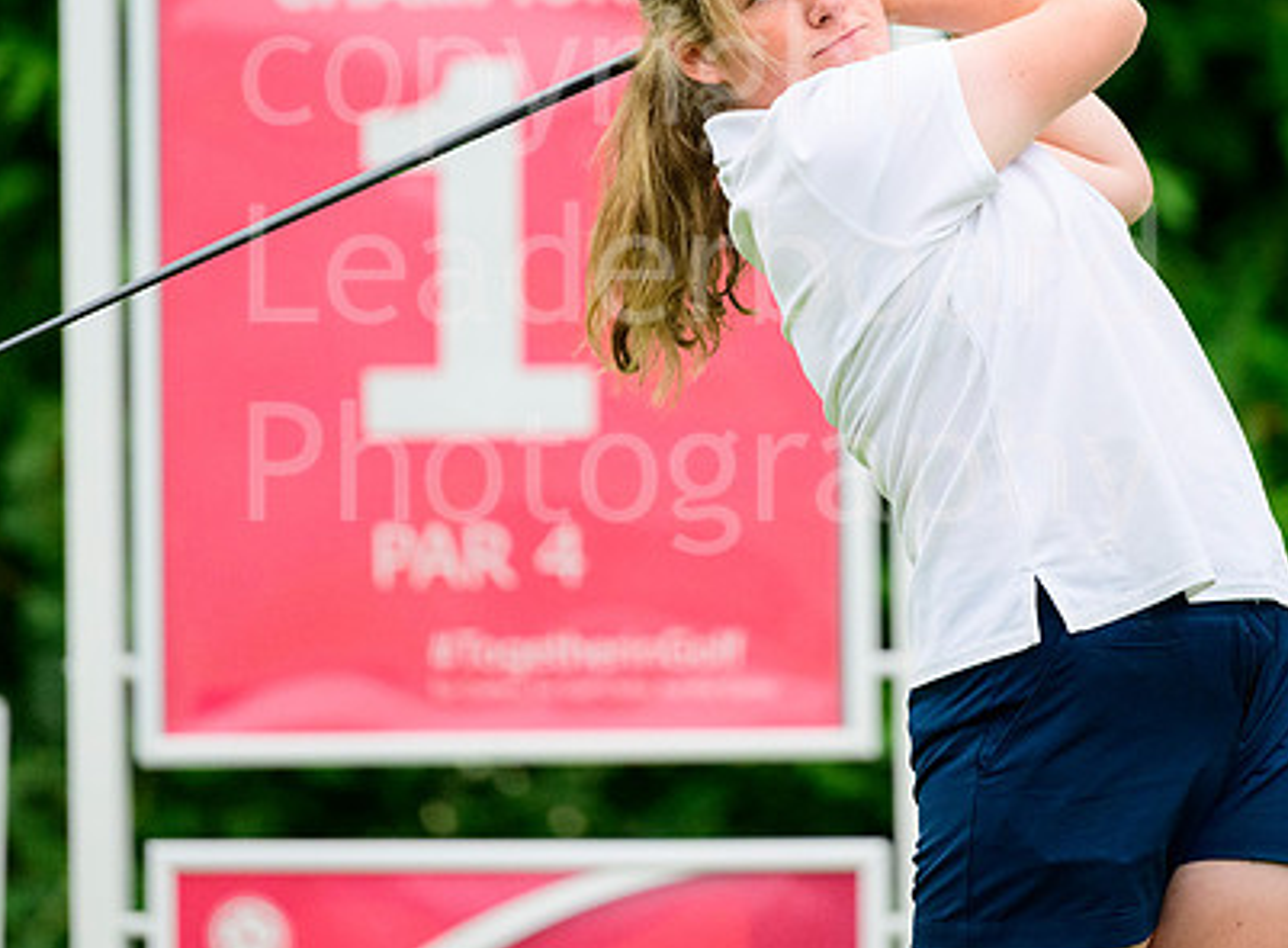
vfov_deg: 4.1
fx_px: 13082
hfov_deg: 5.6
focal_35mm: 354
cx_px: 806
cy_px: 246
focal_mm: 200
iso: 3200
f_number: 2.8
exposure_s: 1/1600
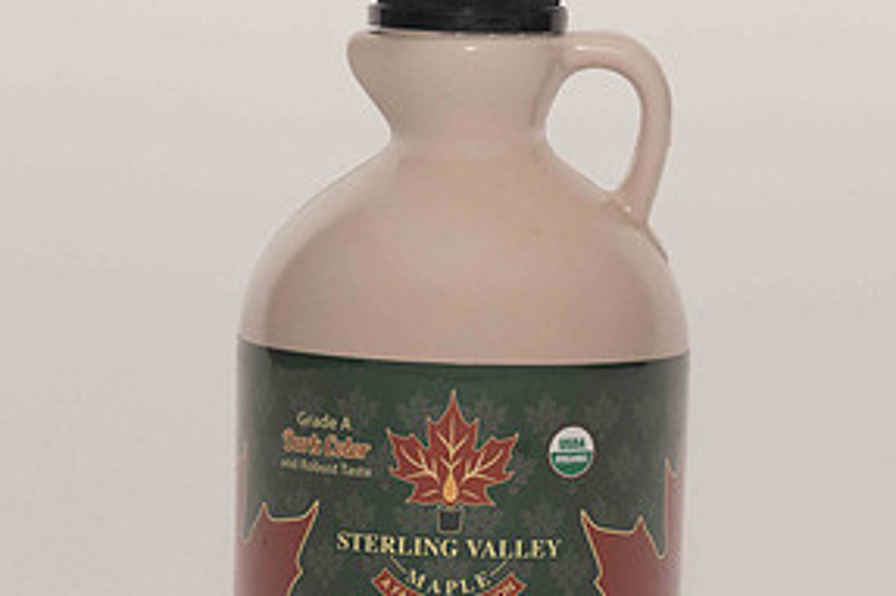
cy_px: 376
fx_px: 4278
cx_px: 562
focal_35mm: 172
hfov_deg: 11.9
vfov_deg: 8.0
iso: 400
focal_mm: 85
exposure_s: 1/100
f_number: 13
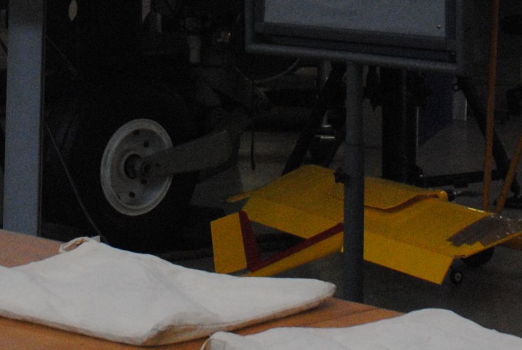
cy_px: -338
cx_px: 336
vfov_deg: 7.9
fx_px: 2411
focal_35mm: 166
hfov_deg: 12.3
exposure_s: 1/80
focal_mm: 27
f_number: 7.1
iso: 800
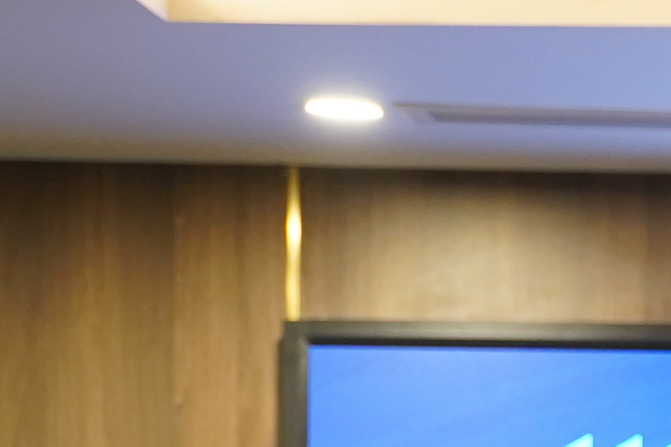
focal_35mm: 259
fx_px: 4828
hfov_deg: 7.6
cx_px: 1444
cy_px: 1015
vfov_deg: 5.2
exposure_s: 1/80
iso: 1600
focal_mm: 42
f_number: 2.8
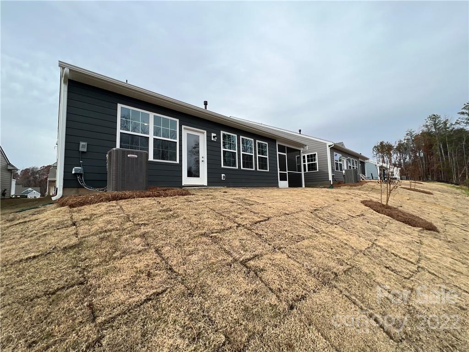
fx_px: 176
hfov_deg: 106.2
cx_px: 234
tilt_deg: +4.8
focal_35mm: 13
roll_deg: +1.9
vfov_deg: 89.9
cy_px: 176
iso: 32
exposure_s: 1/861
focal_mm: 1.57
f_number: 1.8
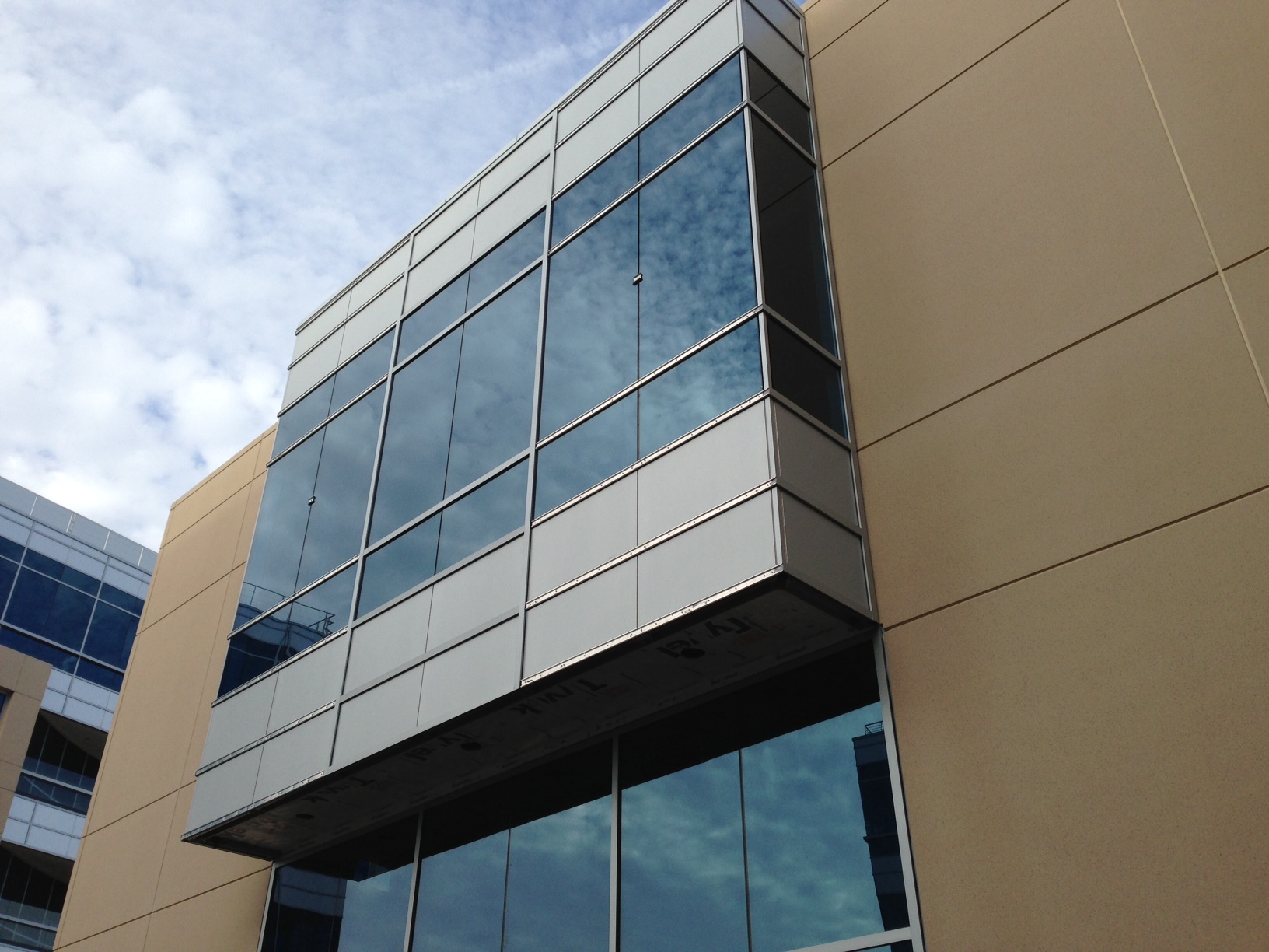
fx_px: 1210
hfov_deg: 55.4
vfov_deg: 42.9
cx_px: 634
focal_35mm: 33
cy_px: 476
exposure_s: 1/889
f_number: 2.4
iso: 50
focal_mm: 4.13
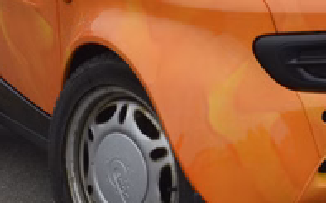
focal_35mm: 119
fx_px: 1057
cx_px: 222
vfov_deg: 11.0
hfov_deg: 17.5
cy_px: 46
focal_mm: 24
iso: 250
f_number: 5.6
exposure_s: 1/125
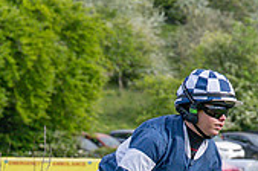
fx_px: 3383
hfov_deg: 4.4
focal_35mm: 473
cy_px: 283
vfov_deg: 2.9
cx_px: 75
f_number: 4.5
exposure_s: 1/2500
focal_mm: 70
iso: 400
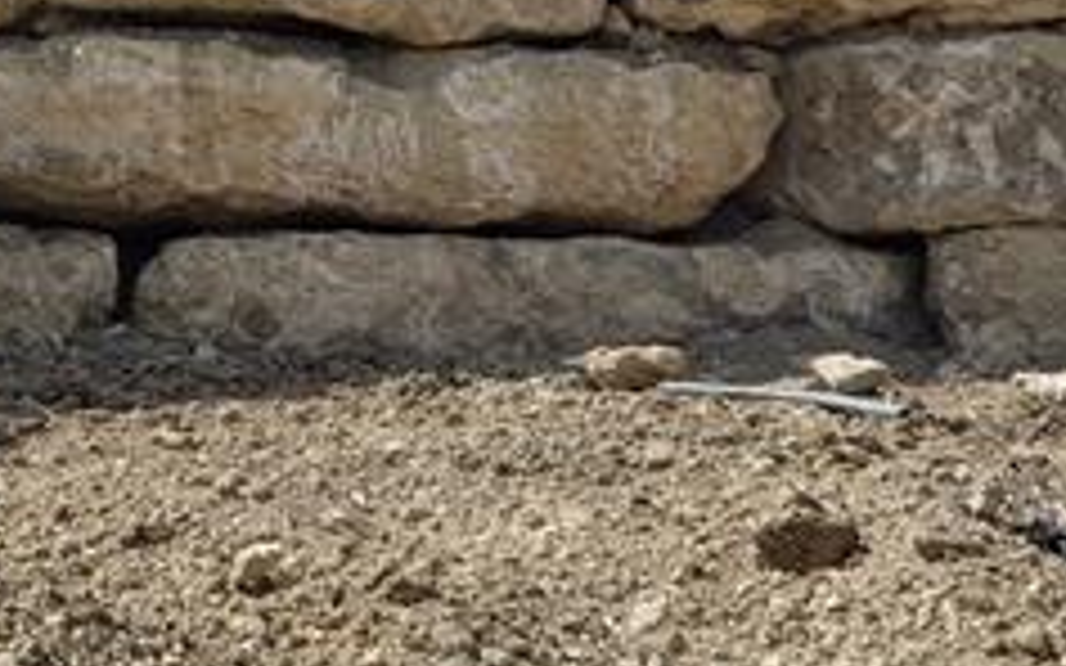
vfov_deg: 7.0
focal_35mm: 186
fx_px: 5402
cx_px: -639
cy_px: -302
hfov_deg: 10.8
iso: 100
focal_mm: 6
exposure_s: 1/697
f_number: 2.4
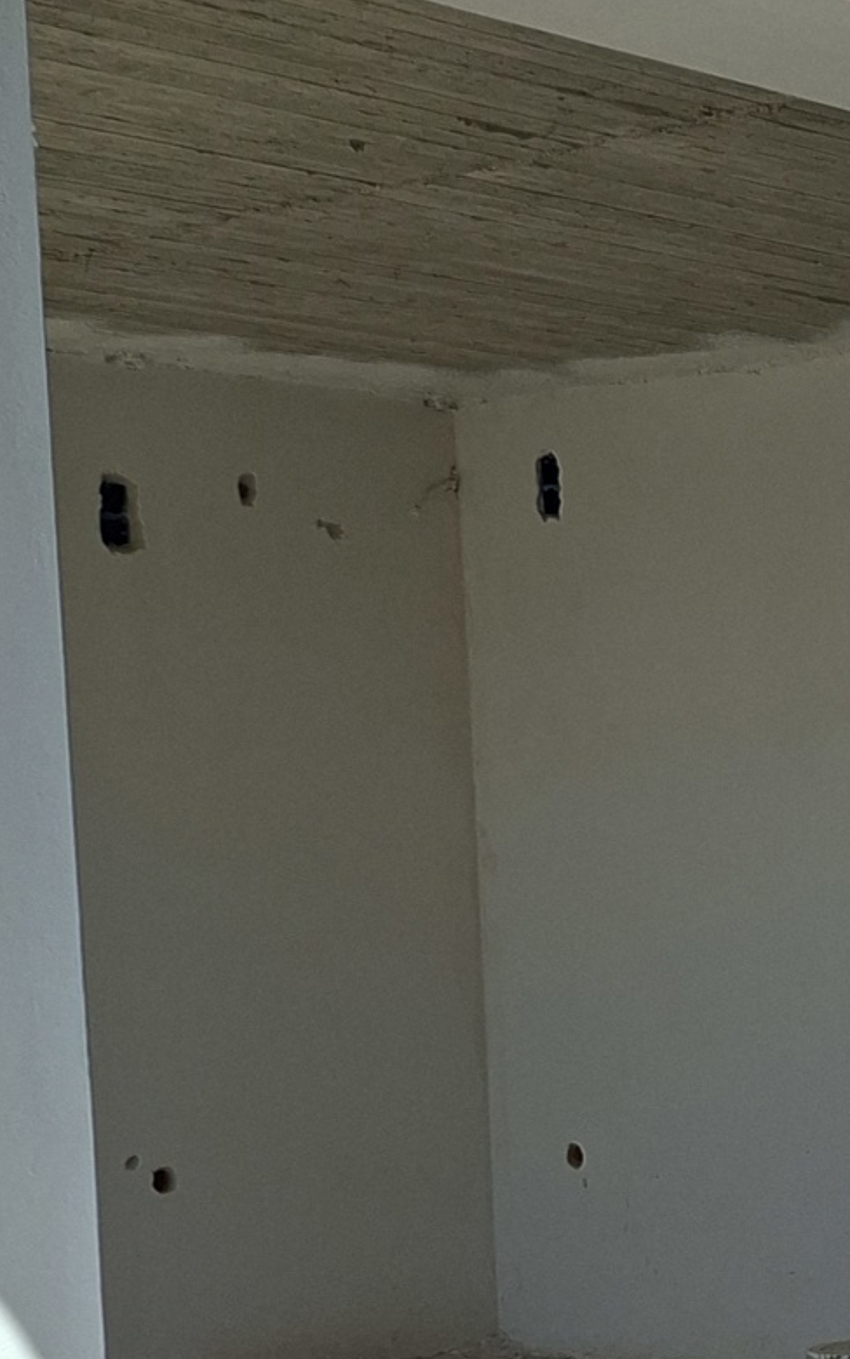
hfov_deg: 14.4
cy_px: 1169
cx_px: 1536
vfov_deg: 25.2
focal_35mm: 80
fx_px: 2963
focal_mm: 5.54
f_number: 1.8
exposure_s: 1/2778
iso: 50
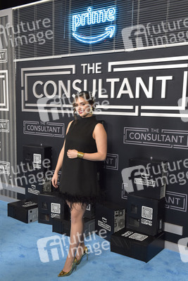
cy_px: 140
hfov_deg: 35.1
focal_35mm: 38
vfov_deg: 50.7
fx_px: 297
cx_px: 94
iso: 2500
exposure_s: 1/250
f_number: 6.3
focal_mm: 38
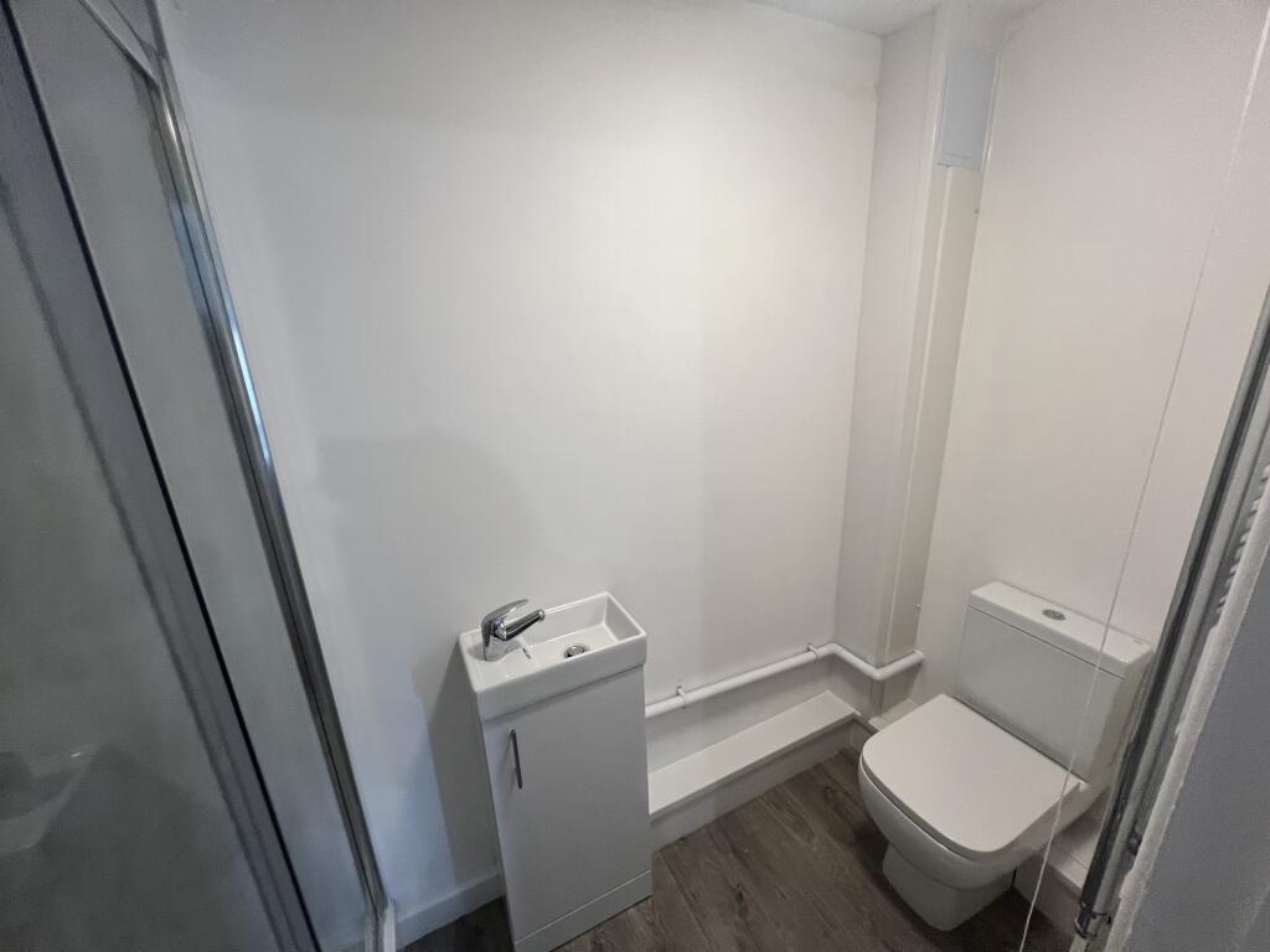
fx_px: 477
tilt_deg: -17.7
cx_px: 635
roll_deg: +1.5
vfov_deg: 89.9
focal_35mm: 13
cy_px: 476
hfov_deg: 106.2
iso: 160
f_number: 1.8
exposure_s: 1/100
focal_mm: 1.57
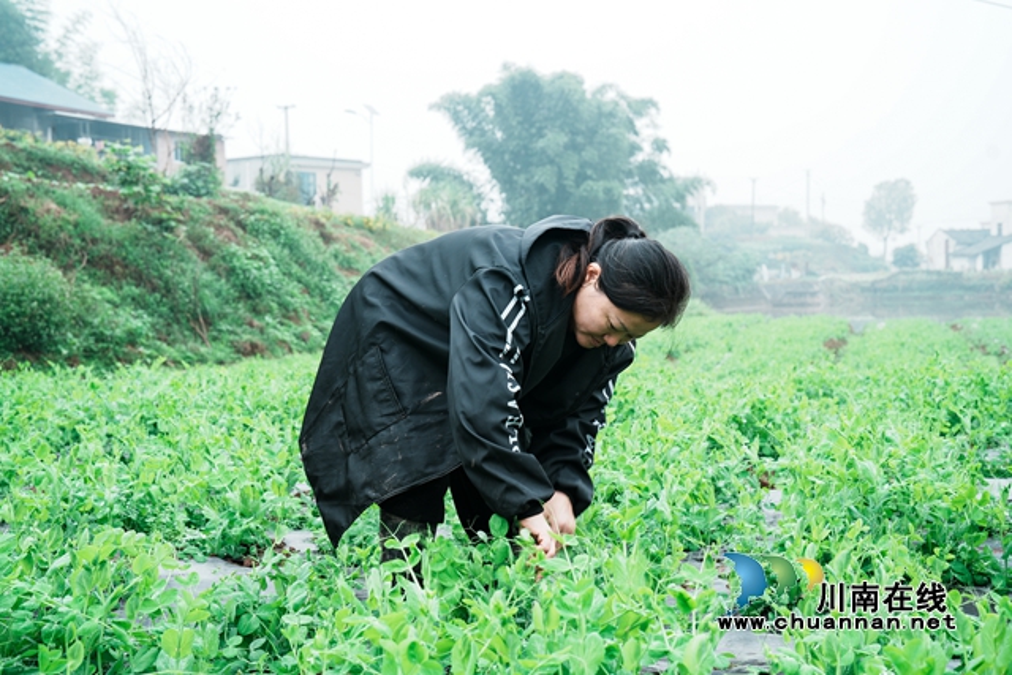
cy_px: 338
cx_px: 506
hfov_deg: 39.6
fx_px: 1406
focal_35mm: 50
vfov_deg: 27.0
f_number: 5.6
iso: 160
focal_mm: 50
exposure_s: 1/50
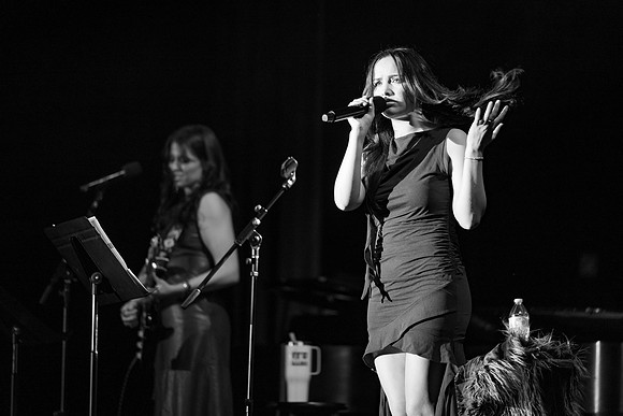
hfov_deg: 11.4
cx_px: 312
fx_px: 3116
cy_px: 208
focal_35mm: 180
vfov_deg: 7.6
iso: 2000
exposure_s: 1/200
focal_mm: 180
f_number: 2.8
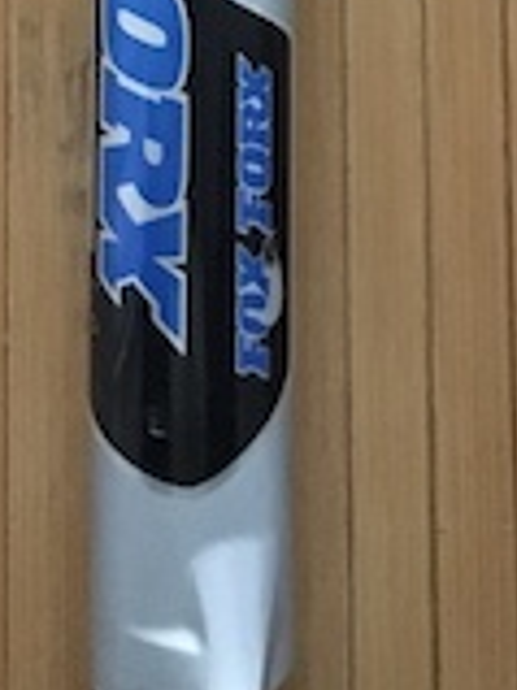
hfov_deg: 10.1
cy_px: -829
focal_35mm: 146
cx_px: 474
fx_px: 2911
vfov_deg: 11.7
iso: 500
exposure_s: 1/15
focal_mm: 4.15
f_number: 2.2
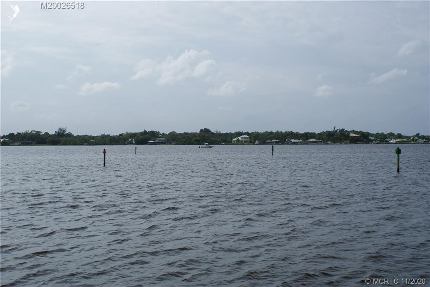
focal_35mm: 45
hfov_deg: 43.6
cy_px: 144
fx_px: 538
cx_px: 215
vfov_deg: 29.9
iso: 100
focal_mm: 30
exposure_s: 1/400
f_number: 10
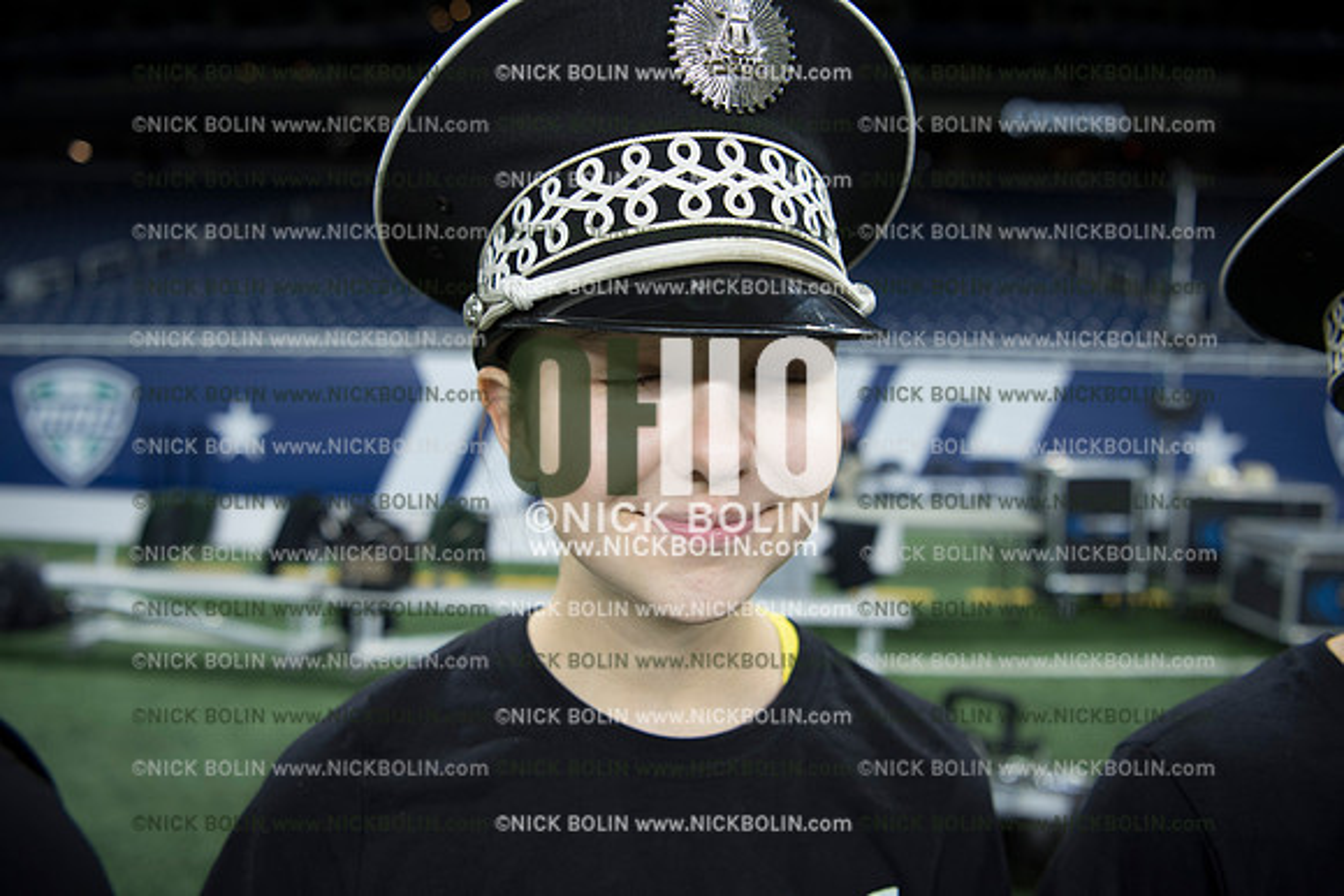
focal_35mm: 24
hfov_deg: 73.7
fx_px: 896
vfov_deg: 53.2
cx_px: 672
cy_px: 448
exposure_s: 1/500
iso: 800
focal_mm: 24
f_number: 3.2
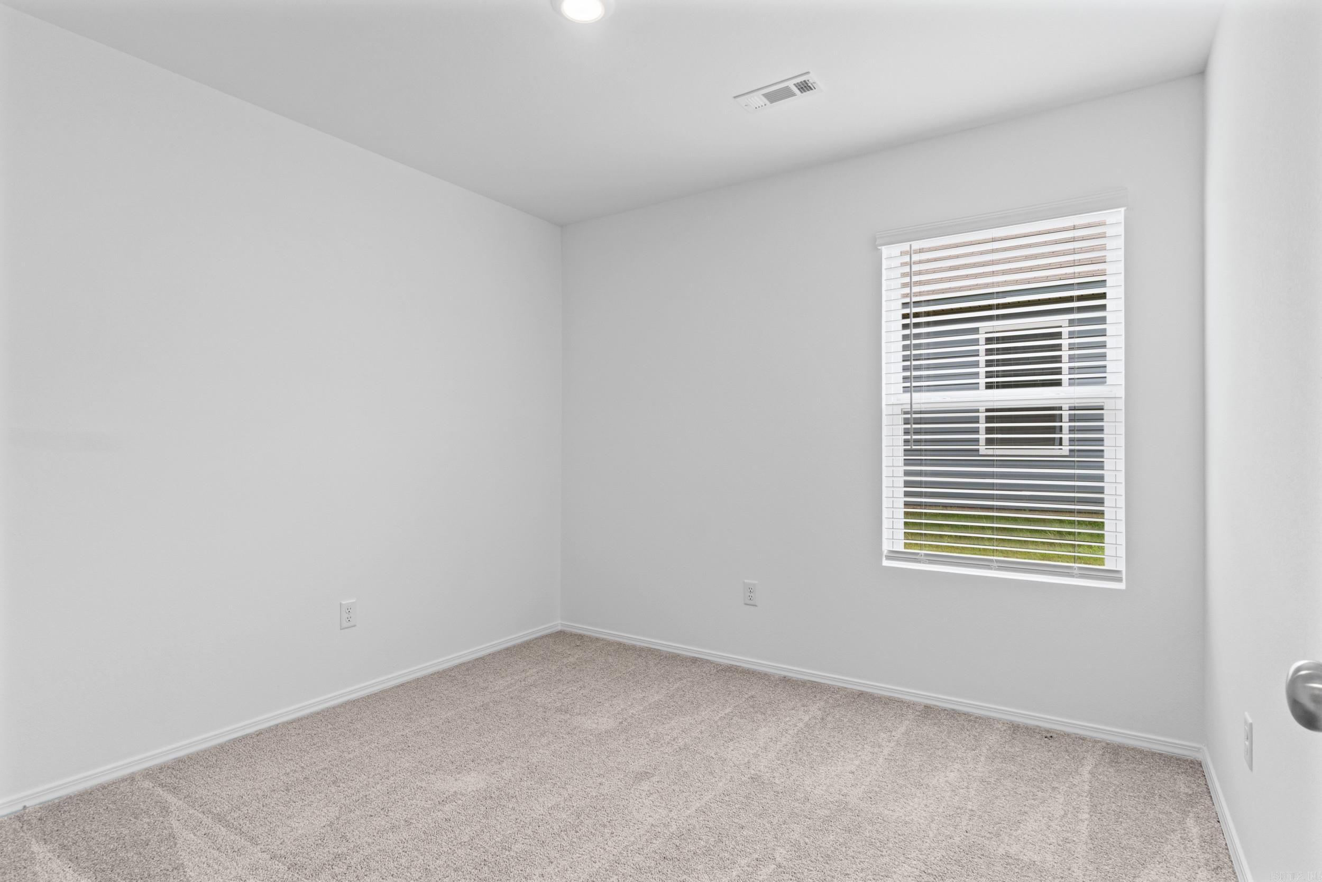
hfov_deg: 90.0
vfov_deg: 67.4
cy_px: 441
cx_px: 661
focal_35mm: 18
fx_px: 661
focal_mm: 12
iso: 250
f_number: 9
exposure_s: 1/6
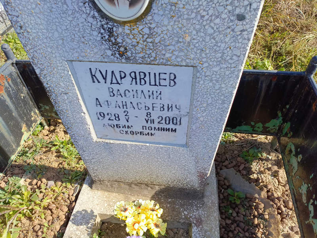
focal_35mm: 25
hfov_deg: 69.4
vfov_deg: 54.9
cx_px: 158
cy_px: 119
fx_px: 229
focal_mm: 4.76
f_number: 1.69
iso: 110
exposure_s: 1/498
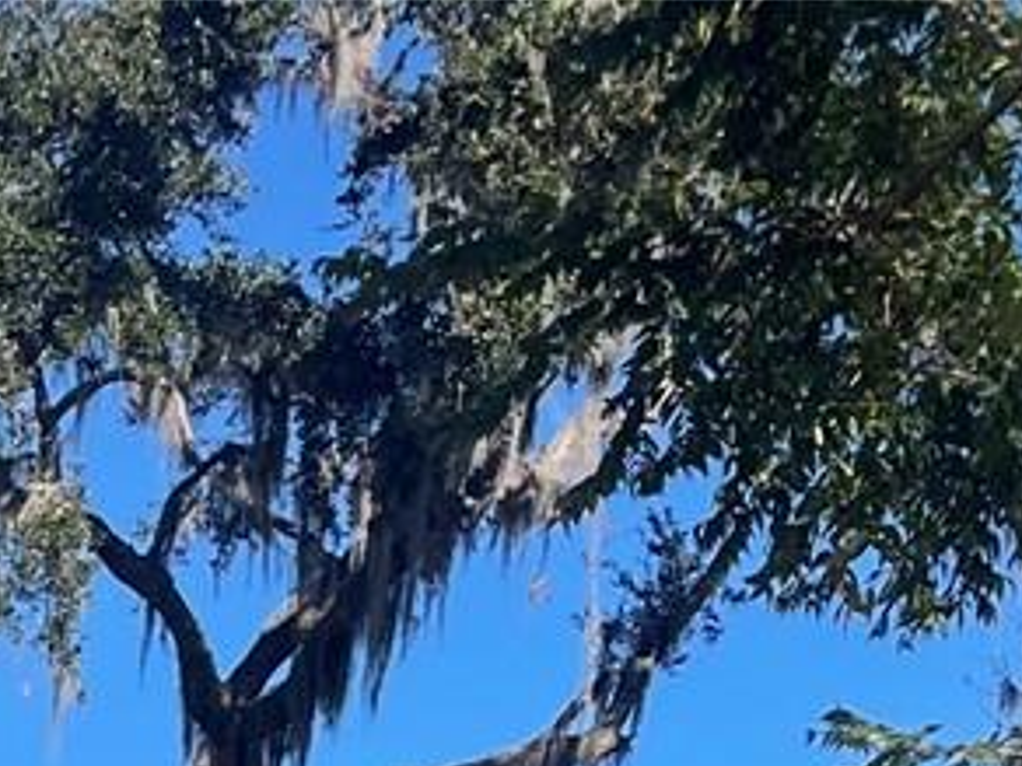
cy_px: 2095
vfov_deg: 9.2
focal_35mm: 137
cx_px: -32
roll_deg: +0.2
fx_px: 4045
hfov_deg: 14.2
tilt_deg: -2.1
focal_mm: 5.1
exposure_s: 1/2247
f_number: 1.6
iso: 32
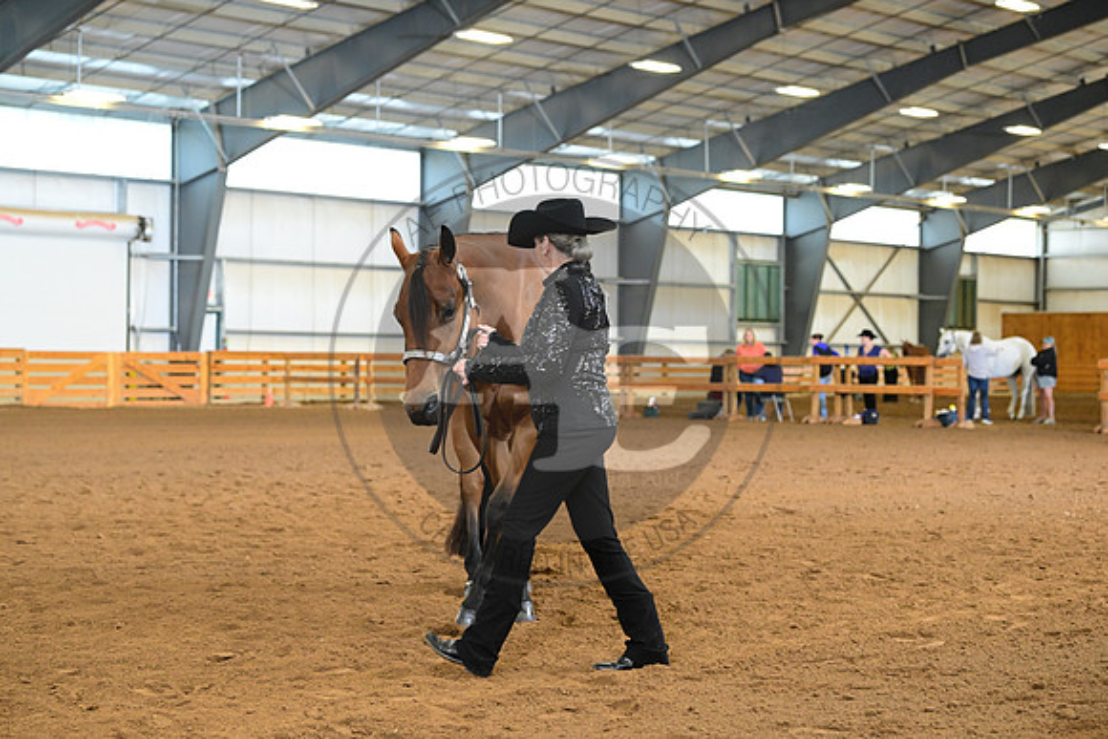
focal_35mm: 70
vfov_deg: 19.5
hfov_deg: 28.8
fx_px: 2155
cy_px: 370
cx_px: 554
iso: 2500
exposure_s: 1/200
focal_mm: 70
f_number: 4.5
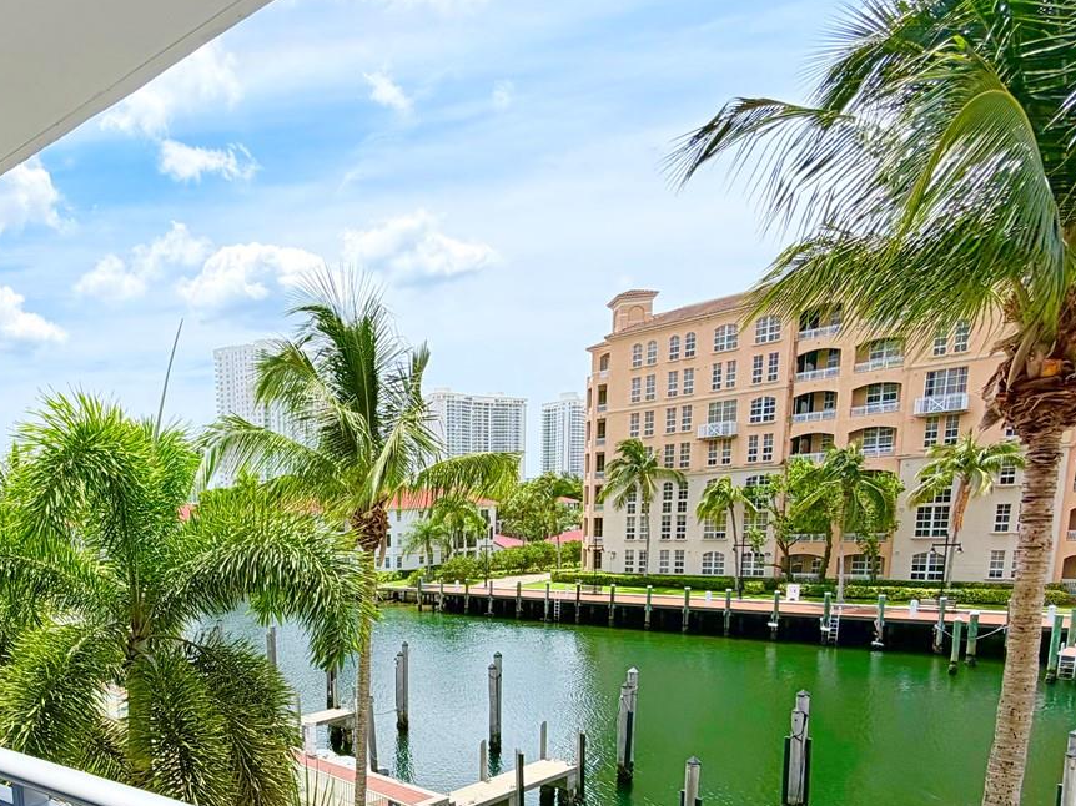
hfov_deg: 62.7
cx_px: 245
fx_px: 808
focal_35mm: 26
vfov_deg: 49.5
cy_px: 661
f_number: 2.2
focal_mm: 2.22
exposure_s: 1/985
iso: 20
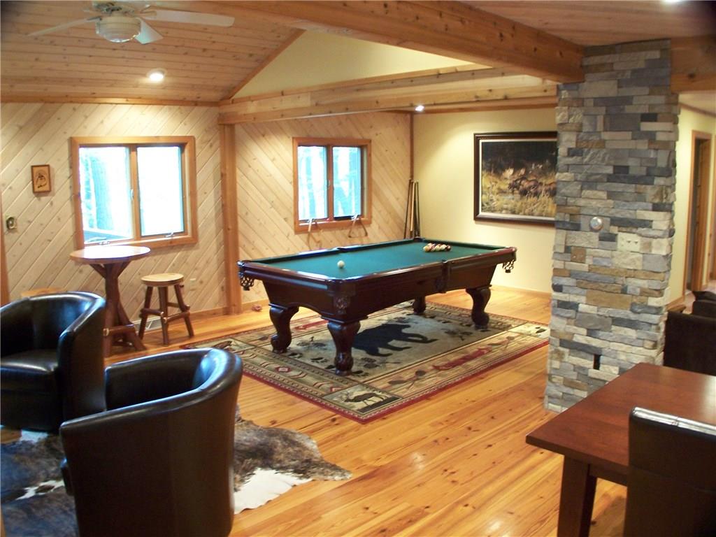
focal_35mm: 38
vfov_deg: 37.7
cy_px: 268
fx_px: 786
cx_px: 358
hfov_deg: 49.0
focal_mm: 6.3
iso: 140
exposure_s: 1/6
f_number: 2.8
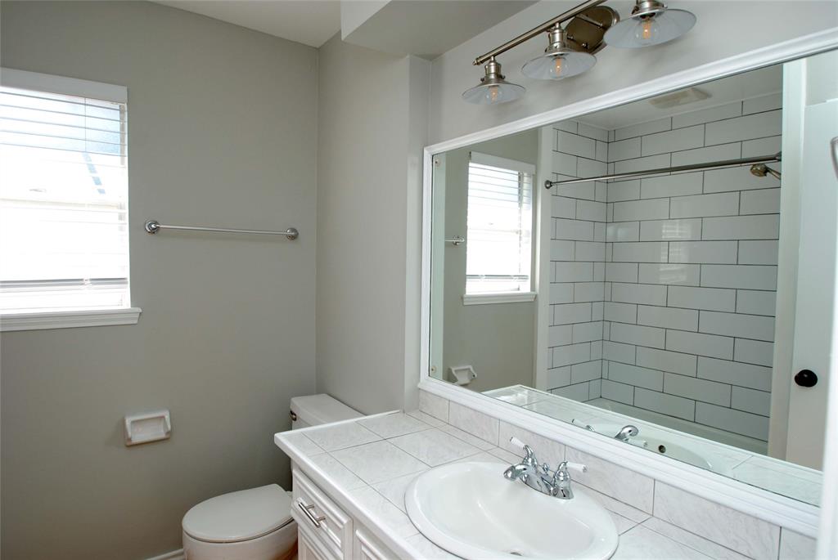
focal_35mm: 21
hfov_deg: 81.1
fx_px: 489
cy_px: 280
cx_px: 419
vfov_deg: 59.6
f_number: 5
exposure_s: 1/100
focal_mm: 14
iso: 200
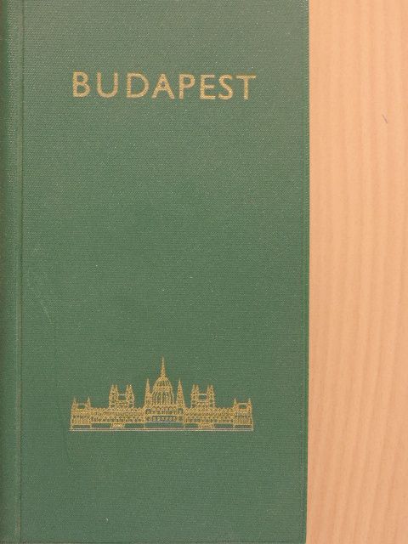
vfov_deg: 23.0
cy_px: 272
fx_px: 1336
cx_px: 204
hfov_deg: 17.4
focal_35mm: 85
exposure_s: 1/13
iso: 400
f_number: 4
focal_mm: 15.1
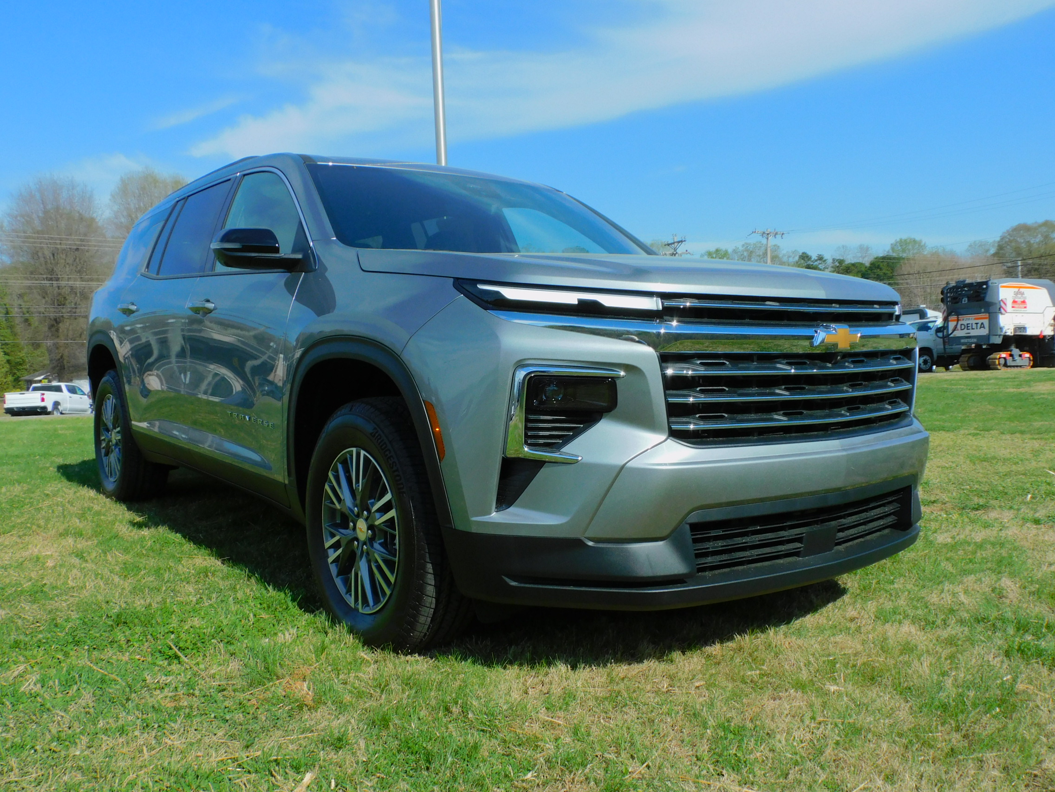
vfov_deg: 46.8
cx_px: 528
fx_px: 914
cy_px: 396
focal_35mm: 30
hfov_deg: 60.0
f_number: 4
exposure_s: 1/1600
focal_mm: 5.4
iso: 125
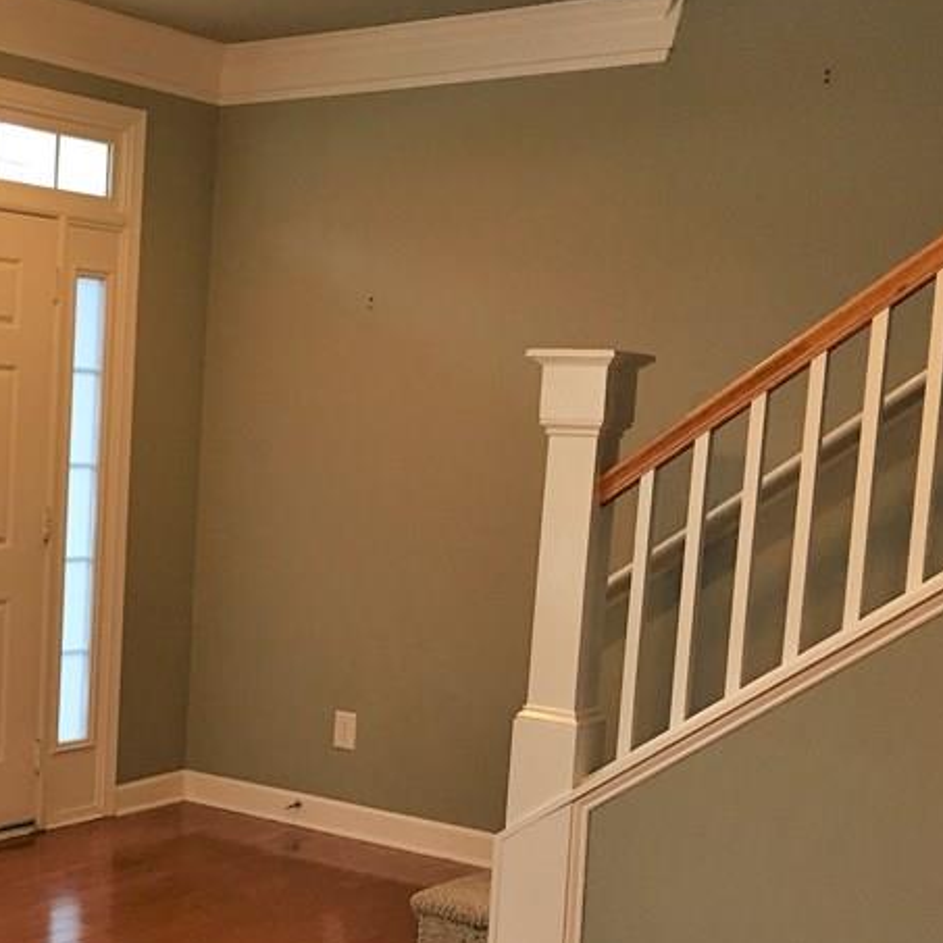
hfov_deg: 27.7
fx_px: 1788
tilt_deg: -3.5
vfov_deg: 29.5
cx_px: -10
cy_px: 572
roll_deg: -1.6
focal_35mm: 58
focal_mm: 4.15
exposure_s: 1/15
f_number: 2.2
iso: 50
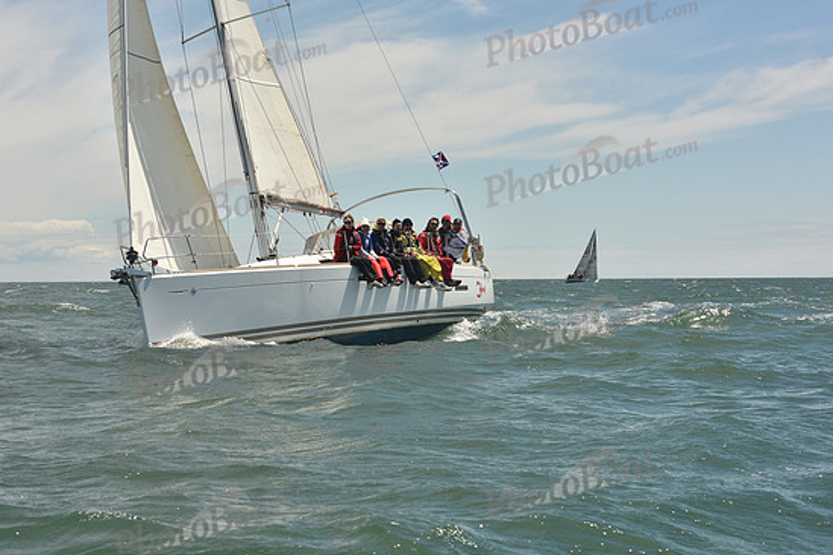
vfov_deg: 18.4
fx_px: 1712
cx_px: 407
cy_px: 268
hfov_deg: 27.3
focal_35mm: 74
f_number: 13
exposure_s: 1/800
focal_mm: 70
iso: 320
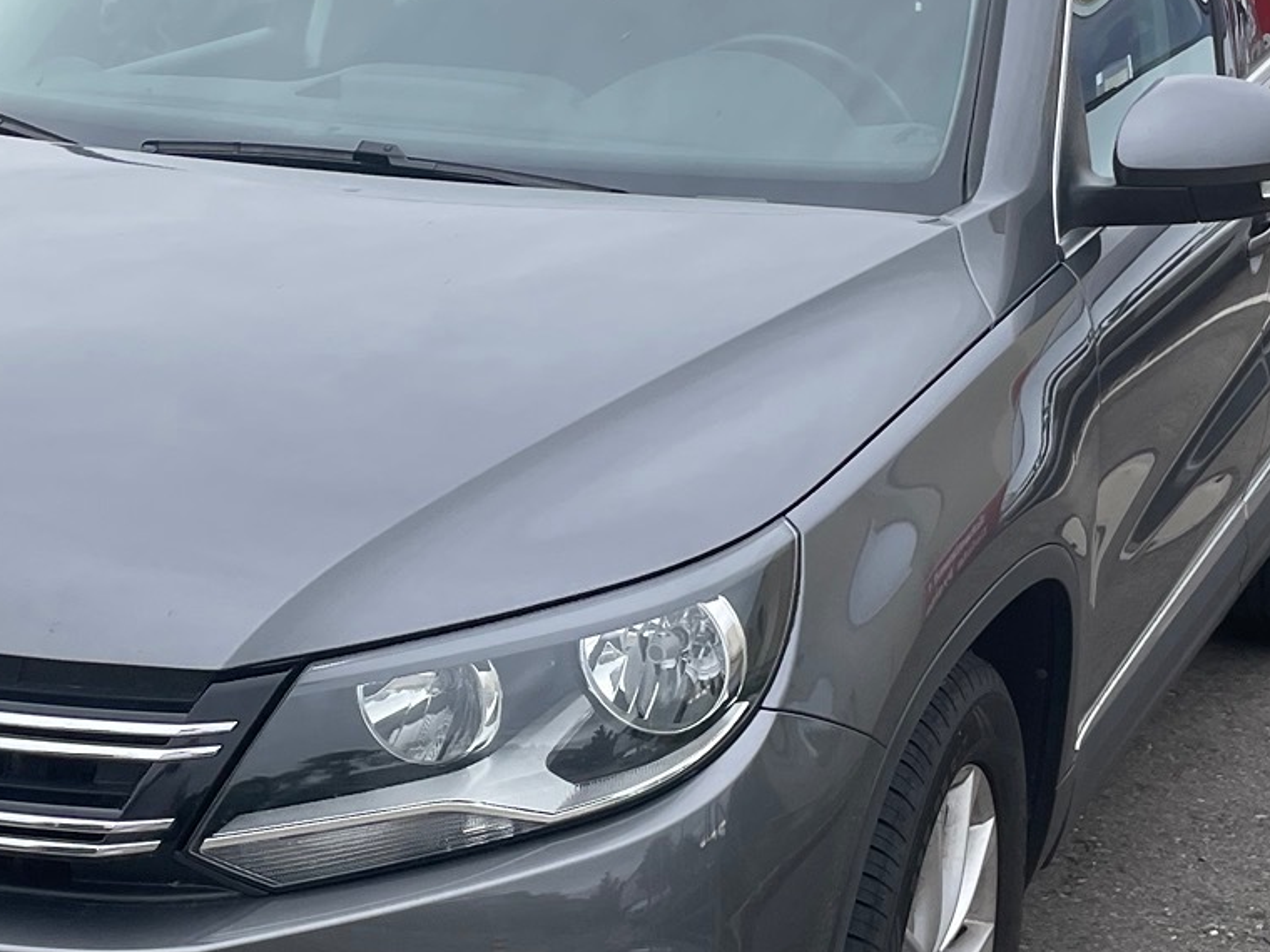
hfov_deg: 28.0
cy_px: 518
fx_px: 2531
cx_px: 404
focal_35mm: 69
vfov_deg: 21.3
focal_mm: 4.2
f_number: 1.6
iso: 32
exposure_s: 1/612
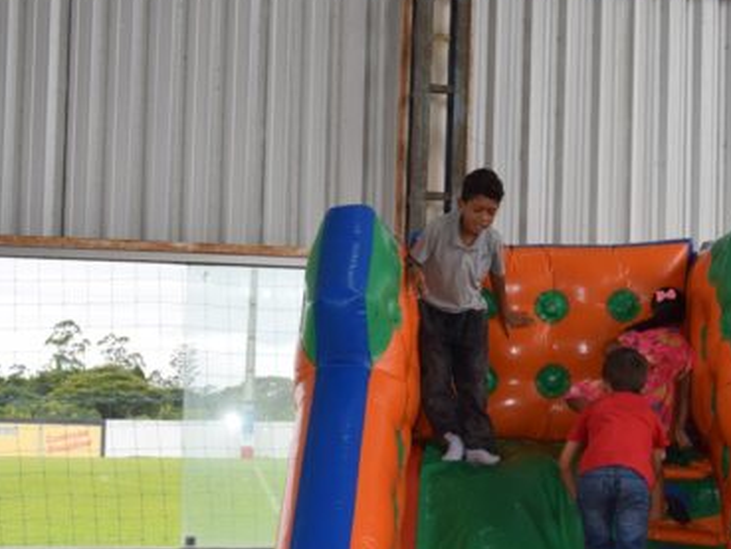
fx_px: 1288
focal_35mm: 61
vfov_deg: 23.9
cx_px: 559
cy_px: 397
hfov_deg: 31.1
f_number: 5.6
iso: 100
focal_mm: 21
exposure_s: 1/125
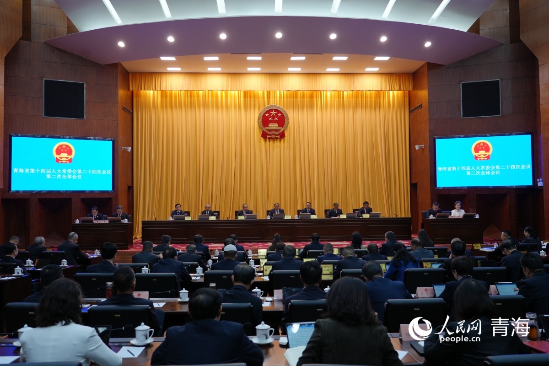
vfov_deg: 42.3
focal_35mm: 31
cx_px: 274
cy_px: 183
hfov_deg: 60.3
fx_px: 473
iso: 640
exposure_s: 1/160
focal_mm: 31
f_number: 4
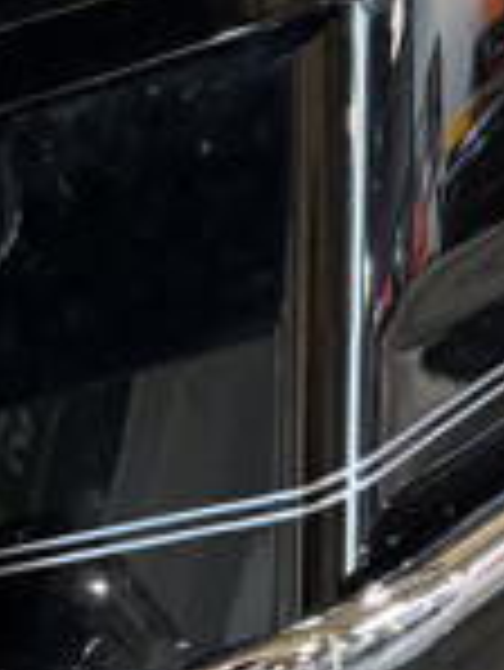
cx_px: 490
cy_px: 58
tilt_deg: -11.2
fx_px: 3199
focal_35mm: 165
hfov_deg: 9.0
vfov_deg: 11.9
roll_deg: +5.4
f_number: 1.78
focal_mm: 6.76
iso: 250
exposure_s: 1/60
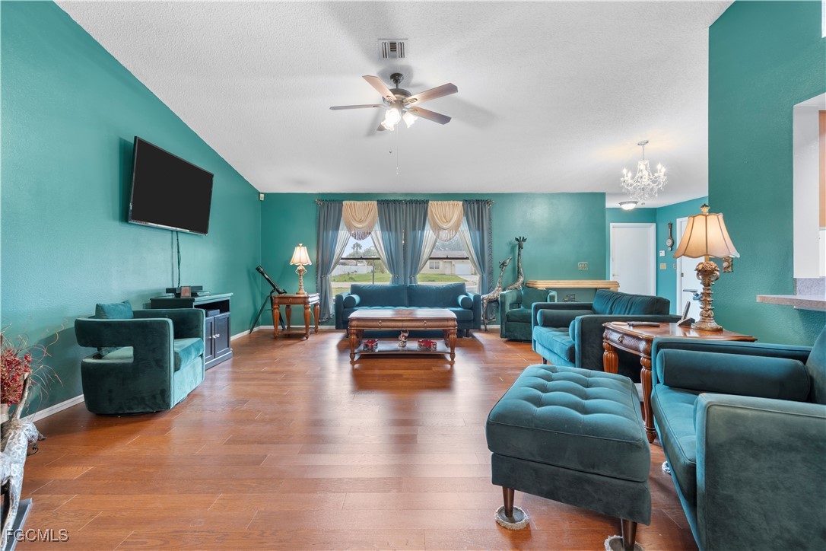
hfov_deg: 95.0
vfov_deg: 72.1
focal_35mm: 16
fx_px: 379
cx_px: 413
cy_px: 276
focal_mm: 16.5
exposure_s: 2.5
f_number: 8
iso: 100
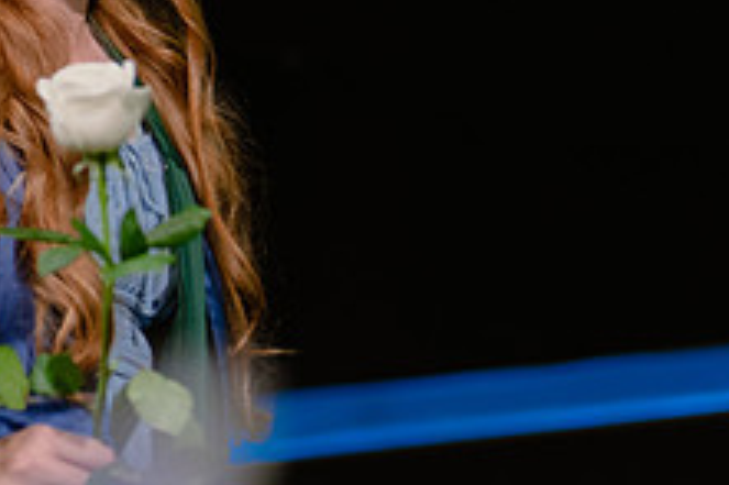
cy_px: 63
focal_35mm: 199
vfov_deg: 6.9
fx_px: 4027
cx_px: -256
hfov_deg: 10.1
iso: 640
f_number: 1.2
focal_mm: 50
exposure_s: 1/320
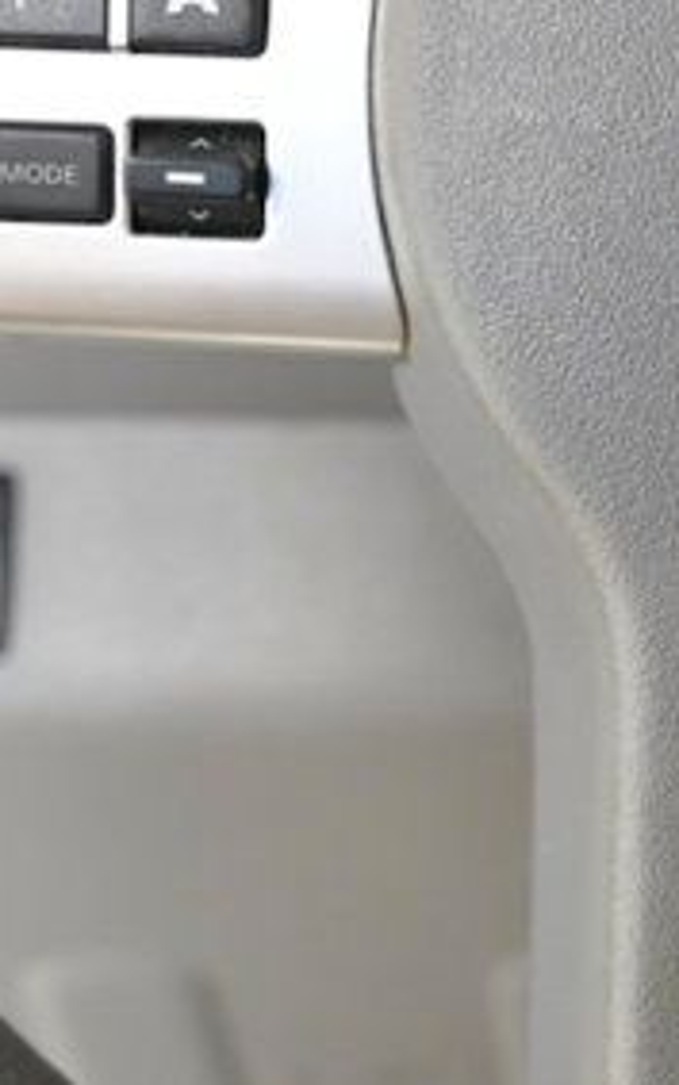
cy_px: 481
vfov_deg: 19.4
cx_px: 1032
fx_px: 3166
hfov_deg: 11.7
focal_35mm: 107
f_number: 4.5
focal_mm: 29
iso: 2500
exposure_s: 1/80
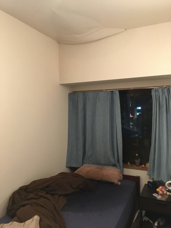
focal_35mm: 29
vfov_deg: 61.7
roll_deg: +0.5
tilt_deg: -1.7
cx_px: 86
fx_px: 191
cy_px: 114
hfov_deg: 48.2
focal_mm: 4.15
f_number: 2.2
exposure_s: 1/15
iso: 320
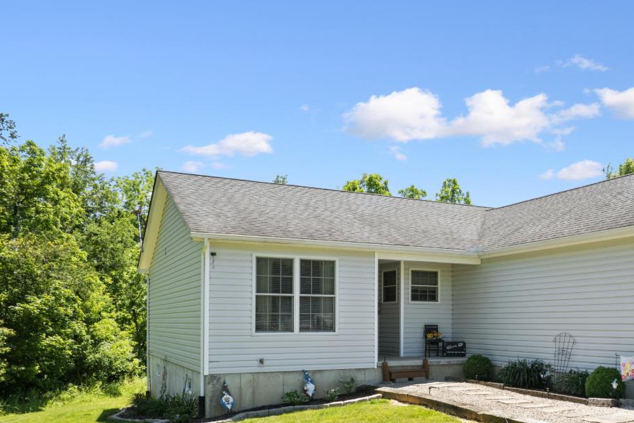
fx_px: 634
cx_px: 487
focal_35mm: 36
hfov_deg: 50.6
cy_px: 318
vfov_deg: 36.0
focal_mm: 8.38
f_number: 2.8
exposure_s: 1/730
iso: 100
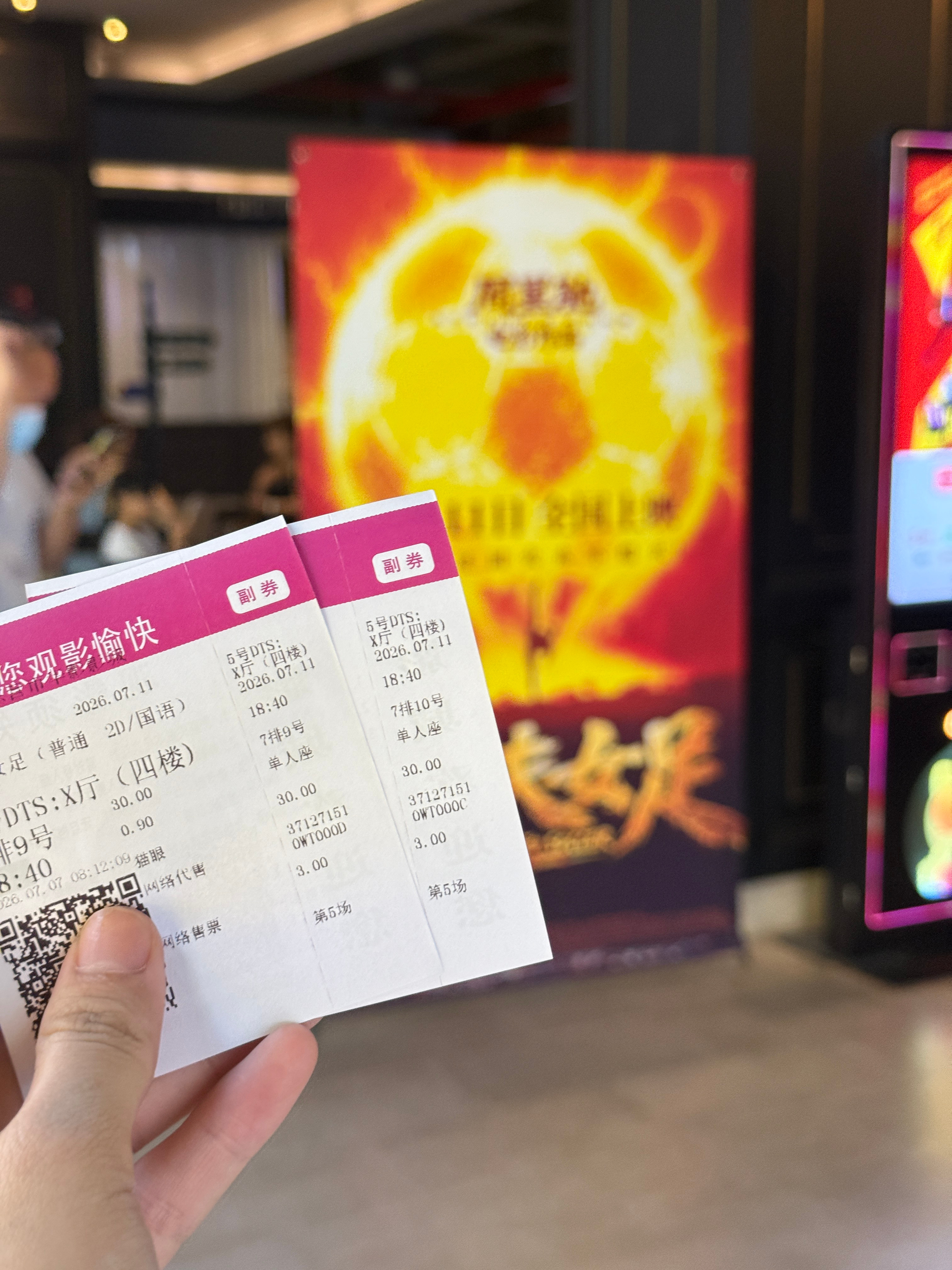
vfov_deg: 39.7
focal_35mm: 48
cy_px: 635
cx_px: 476
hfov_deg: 30.3
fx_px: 1760
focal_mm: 6.76
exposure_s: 1/50
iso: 200
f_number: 1.78
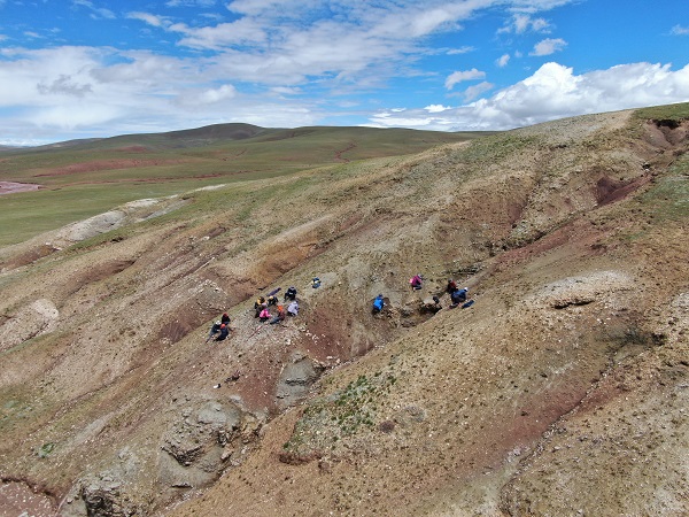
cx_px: 344
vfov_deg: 56.8
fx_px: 478
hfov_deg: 71.6
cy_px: 258
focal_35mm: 24
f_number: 2.8
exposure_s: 1/1600
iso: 100
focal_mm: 4.39
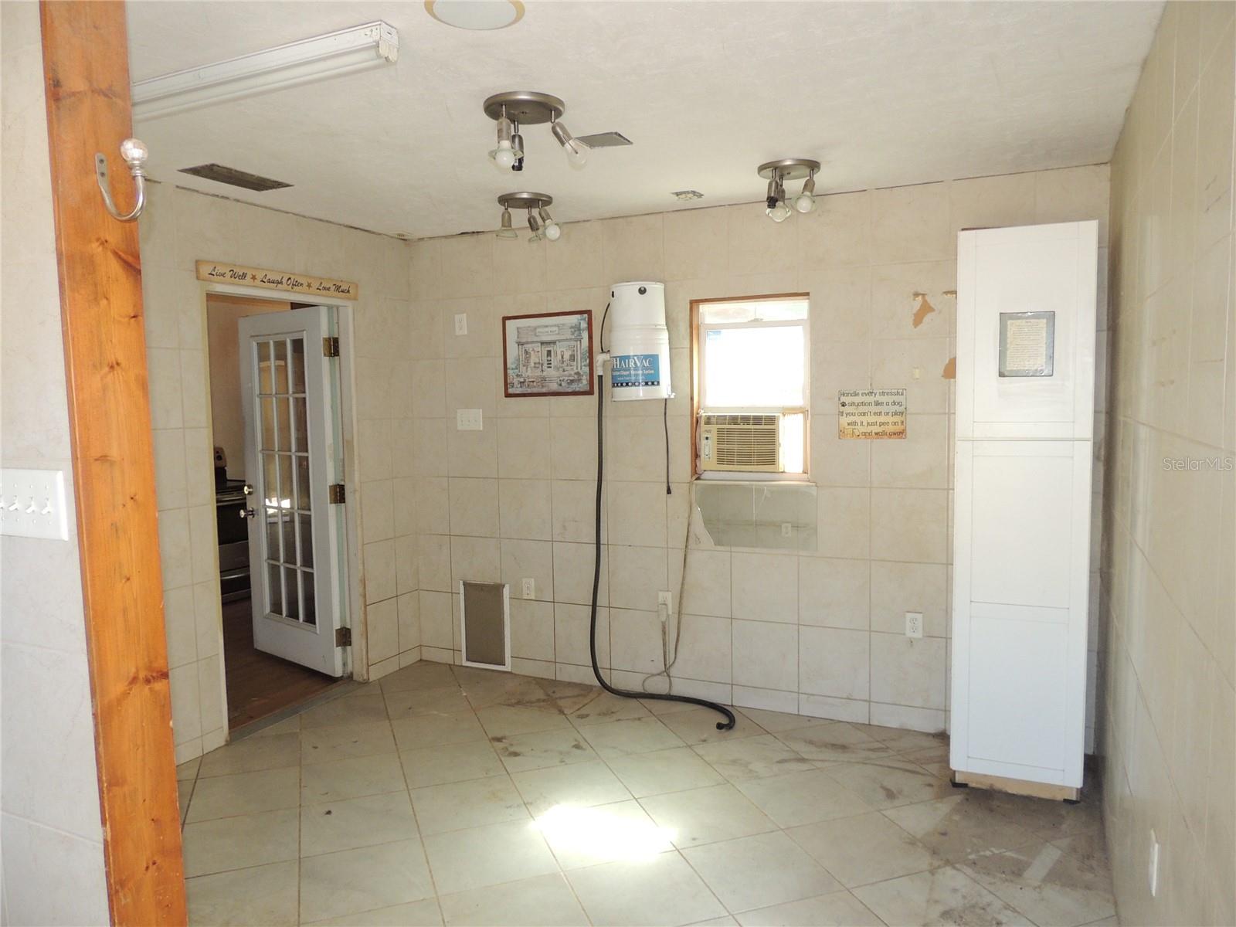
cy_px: 464
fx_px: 857
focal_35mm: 24
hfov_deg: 71.6
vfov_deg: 56.8
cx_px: 618
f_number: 3
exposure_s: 1/40
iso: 280
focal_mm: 4.3
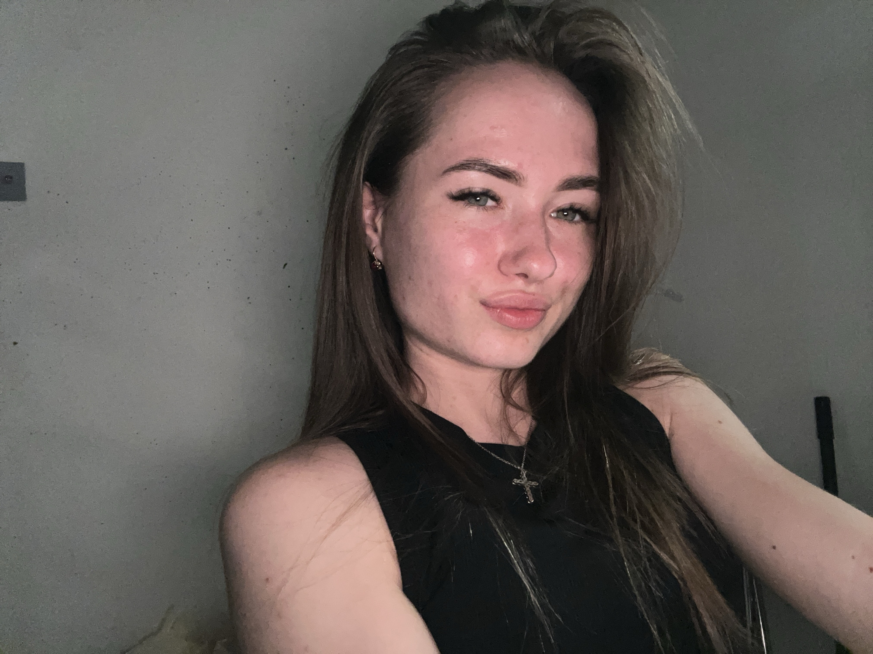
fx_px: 580
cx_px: 436
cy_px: 327
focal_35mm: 23
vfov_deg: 58.9
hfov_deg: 73.9
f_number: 1.9
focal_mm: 2.69
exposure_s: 1/27
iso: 250
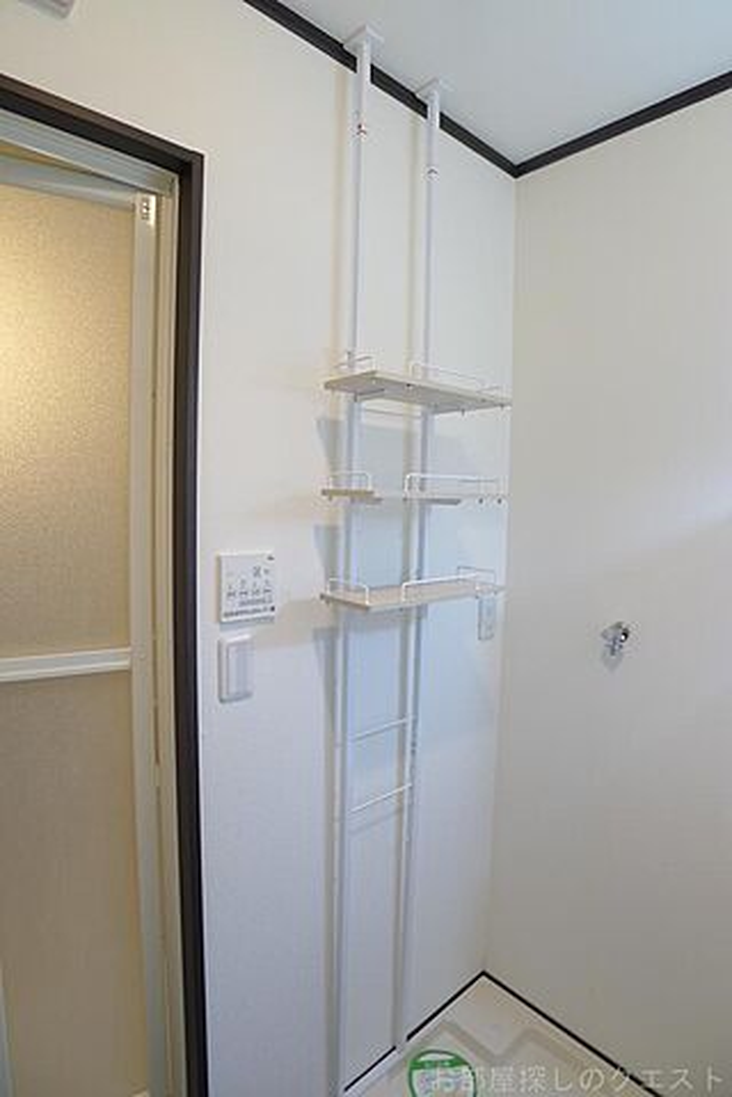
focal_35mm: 24
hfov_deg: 53.1
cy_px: 548
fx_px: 732
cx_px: 366
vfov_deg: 73.7
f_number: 2
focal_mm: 5.1
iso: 80
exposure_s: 1/15
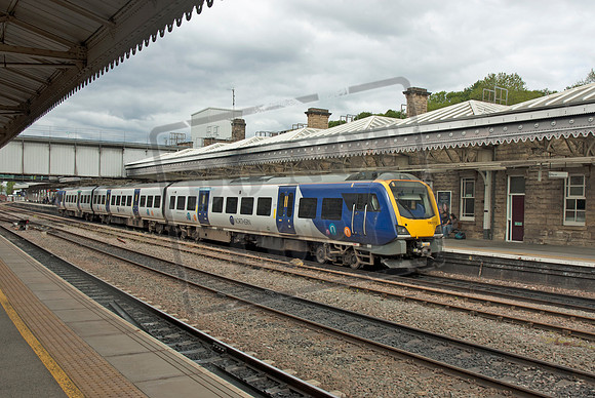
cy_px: 199
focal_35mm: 33
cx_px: 298
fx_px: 546
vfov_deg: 40.1
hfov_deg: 57.2
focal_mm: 22
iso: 200
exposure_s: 1/200
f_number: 7.1
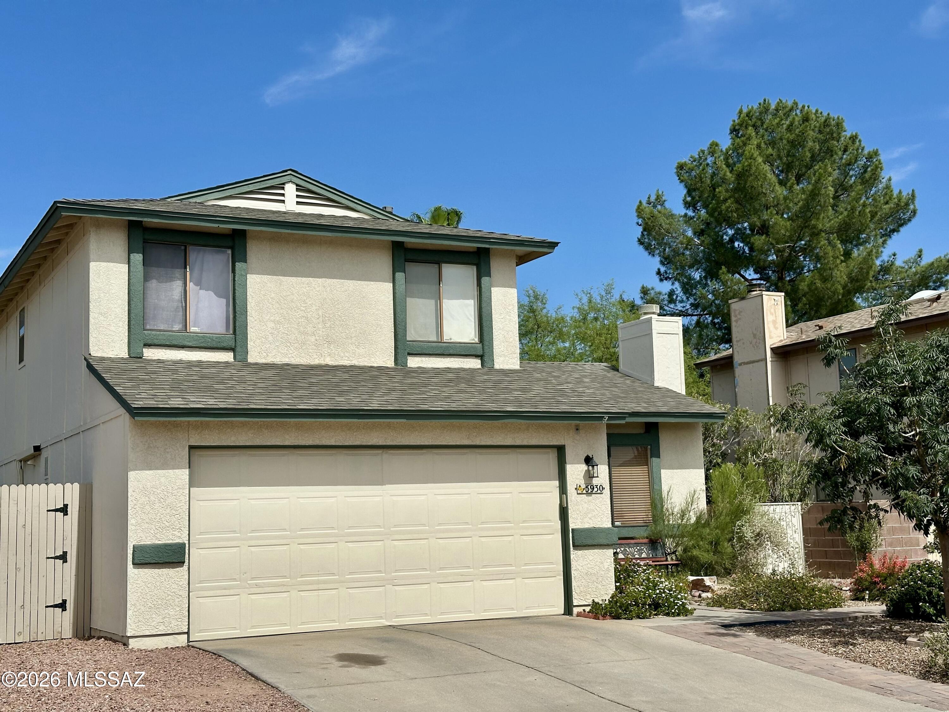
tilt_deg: +8.2
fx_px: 1316
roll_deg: +2.6
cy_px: 356
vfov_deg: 30.3
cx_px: 474
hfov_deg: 39.7
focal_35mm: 48
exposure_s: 1/7092
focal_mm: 6.86
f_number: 1.78
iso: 64
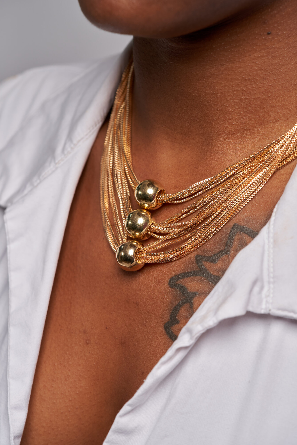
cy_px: 222
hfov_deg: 15.2
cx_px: 148
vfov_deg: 22.6
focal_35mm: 90
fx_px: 1114
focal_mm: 90
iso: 250
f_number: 6.3
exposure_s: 1/80
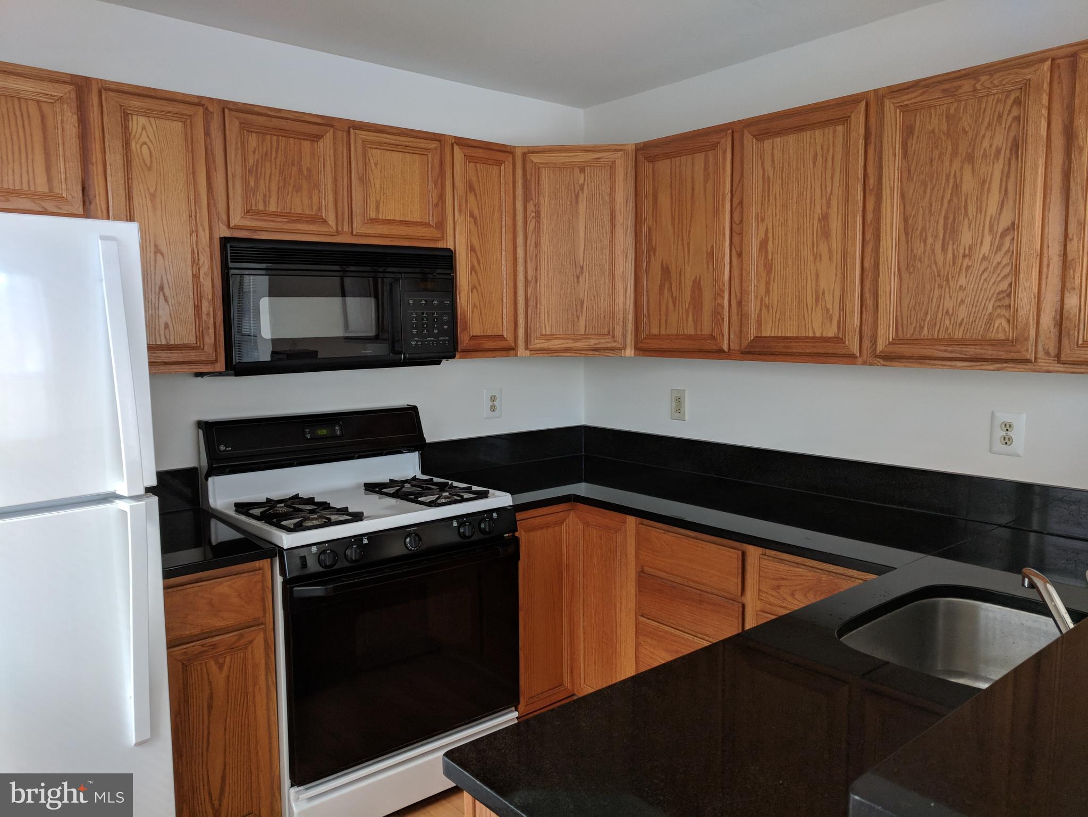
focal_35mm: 26
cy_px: 408
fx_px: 817
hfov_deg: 67.3
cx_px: 544
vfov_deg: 53.1
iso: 376
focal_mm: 4.67
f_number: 2
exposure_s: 1/60
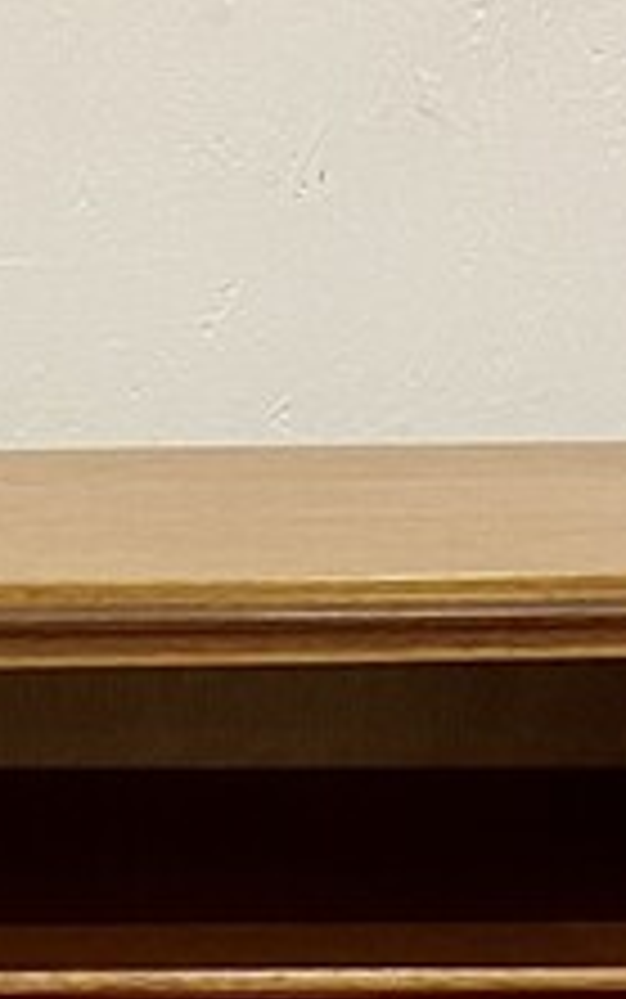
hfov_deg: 8.3
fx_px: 4062
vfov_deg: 11.4
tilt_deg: -31.1
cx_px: -667
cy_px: 2475
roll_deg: +2.5
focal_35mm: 149
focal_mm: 5.7
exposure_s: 1/50
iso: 160
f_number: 1.5
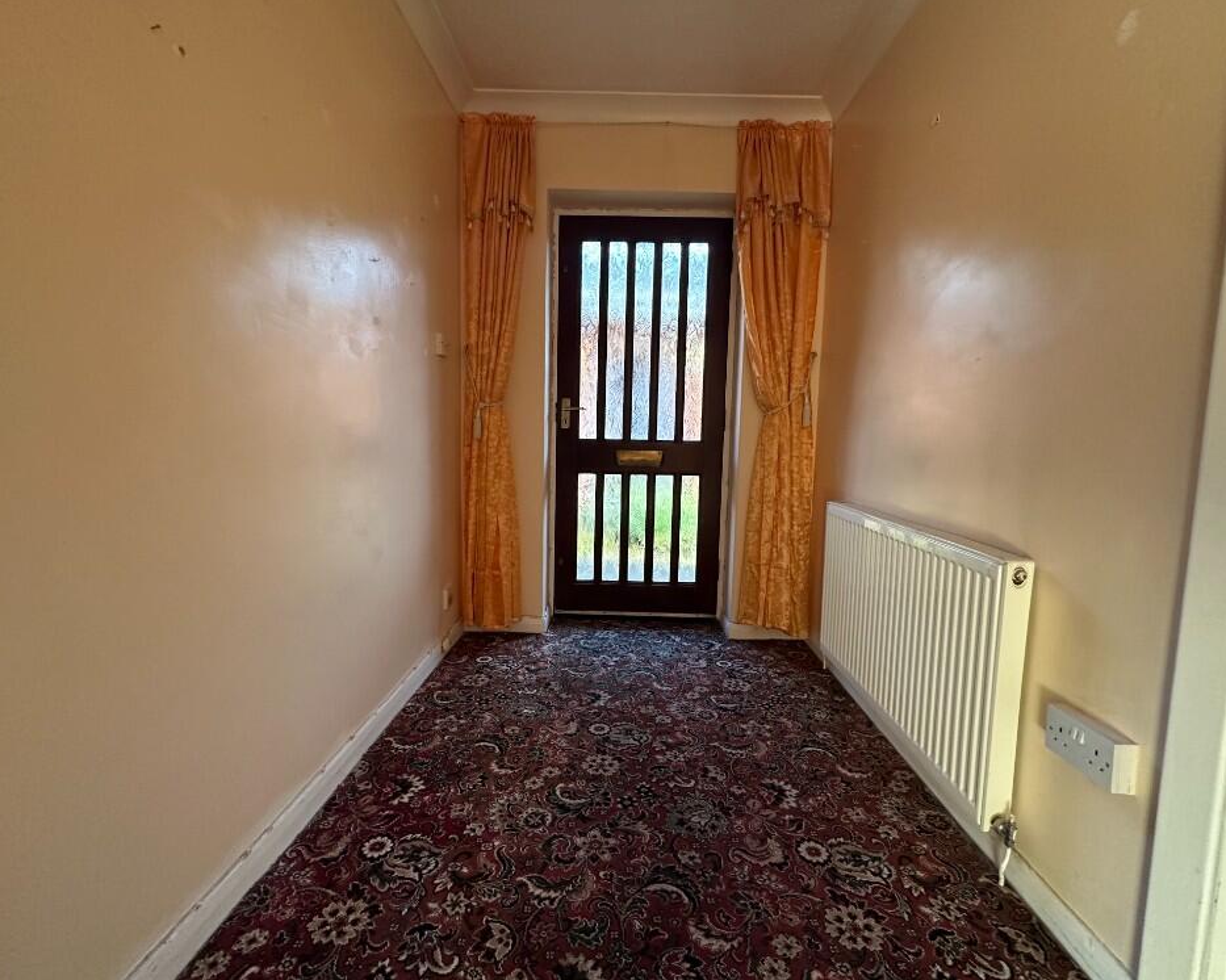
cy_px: 478
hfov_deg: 96.8
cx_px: 620
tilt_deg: -4.7
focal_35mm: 15
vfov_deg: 84.0
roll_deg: -1.5
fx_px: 544
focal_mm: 2.22
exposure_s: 1/79
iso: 320
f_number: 2.2
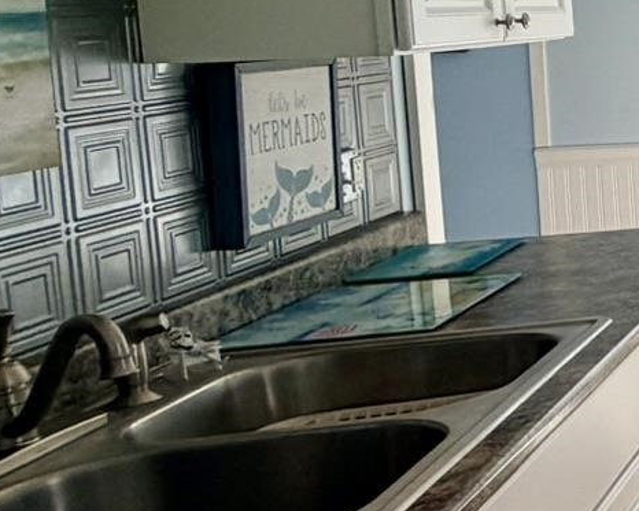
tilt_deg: -5.1
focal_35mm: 60
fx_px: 1135
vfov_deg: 24.8
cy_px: 78
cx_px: 1386
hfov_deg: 17.3
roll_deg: +1.6
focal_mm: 2.22
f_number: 2.2
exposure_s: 1/121
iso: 50
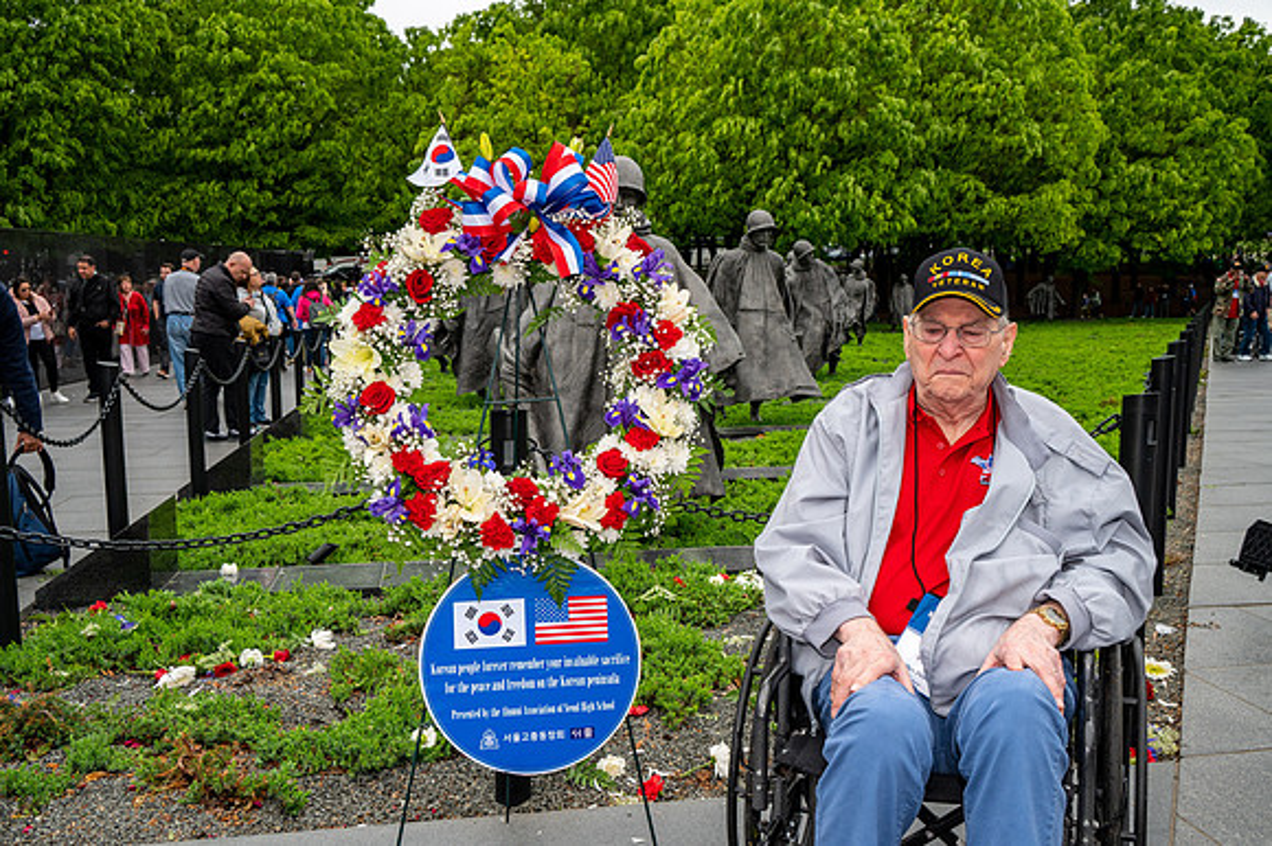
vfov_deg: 41.1
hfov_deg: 58.7
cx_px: 636
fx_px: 1130
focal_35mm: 32
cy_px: 423
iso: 1000
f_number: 8
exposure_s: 1/640
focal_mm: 32
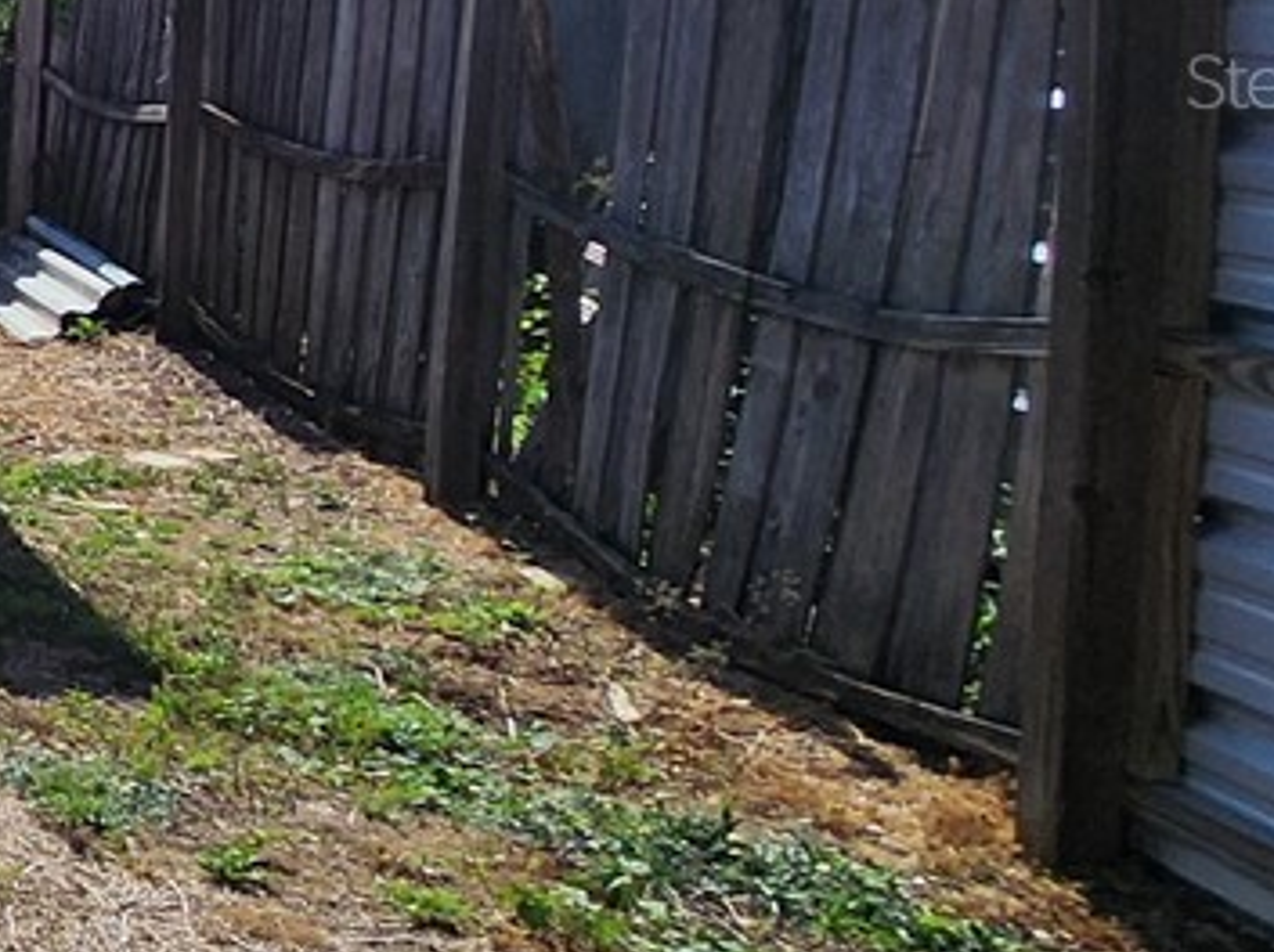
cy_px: 79
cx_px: -1361
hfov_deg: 18.4
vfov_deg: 24.0
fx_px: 2169
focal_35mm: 59
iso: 32
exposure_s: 1/2287
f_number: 2.2
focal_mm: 1.74
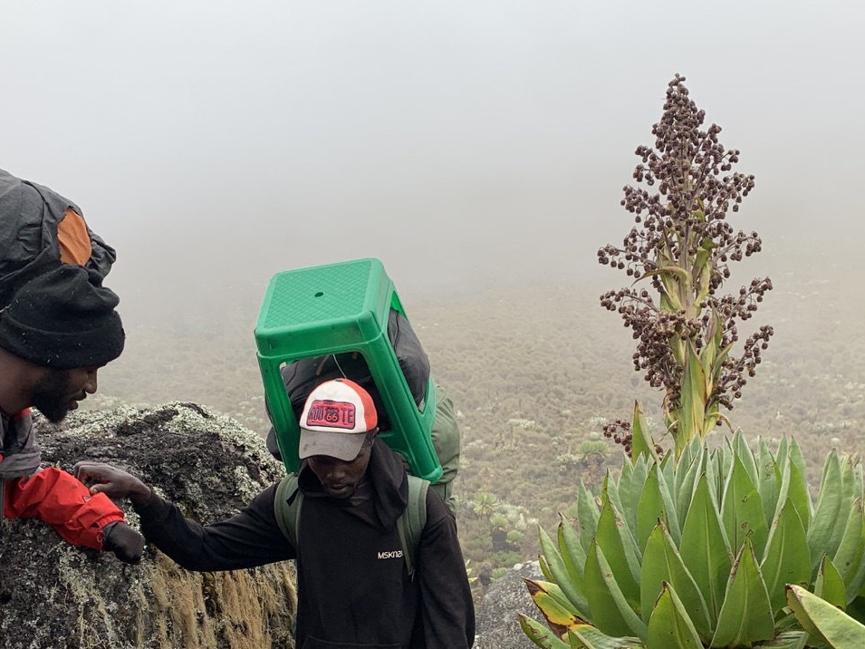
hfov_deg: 38.9
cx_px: 478
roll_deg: -0.8
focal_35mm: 49
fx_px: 1224
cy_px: 533
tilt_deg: -5.3
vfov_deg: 28.9
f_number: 1.8
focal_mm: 4.25
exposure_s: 1/392
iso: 25
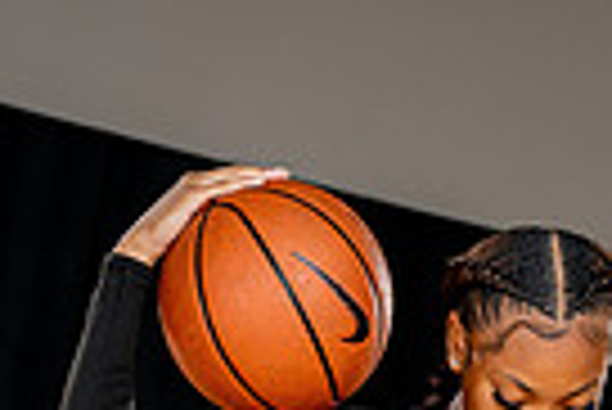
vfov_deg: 8.2
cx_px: 450
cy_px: 942
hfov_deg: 13.2
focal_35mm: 155
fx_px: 2638
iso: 200
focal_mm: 47
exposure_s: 1/250
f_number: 5.6
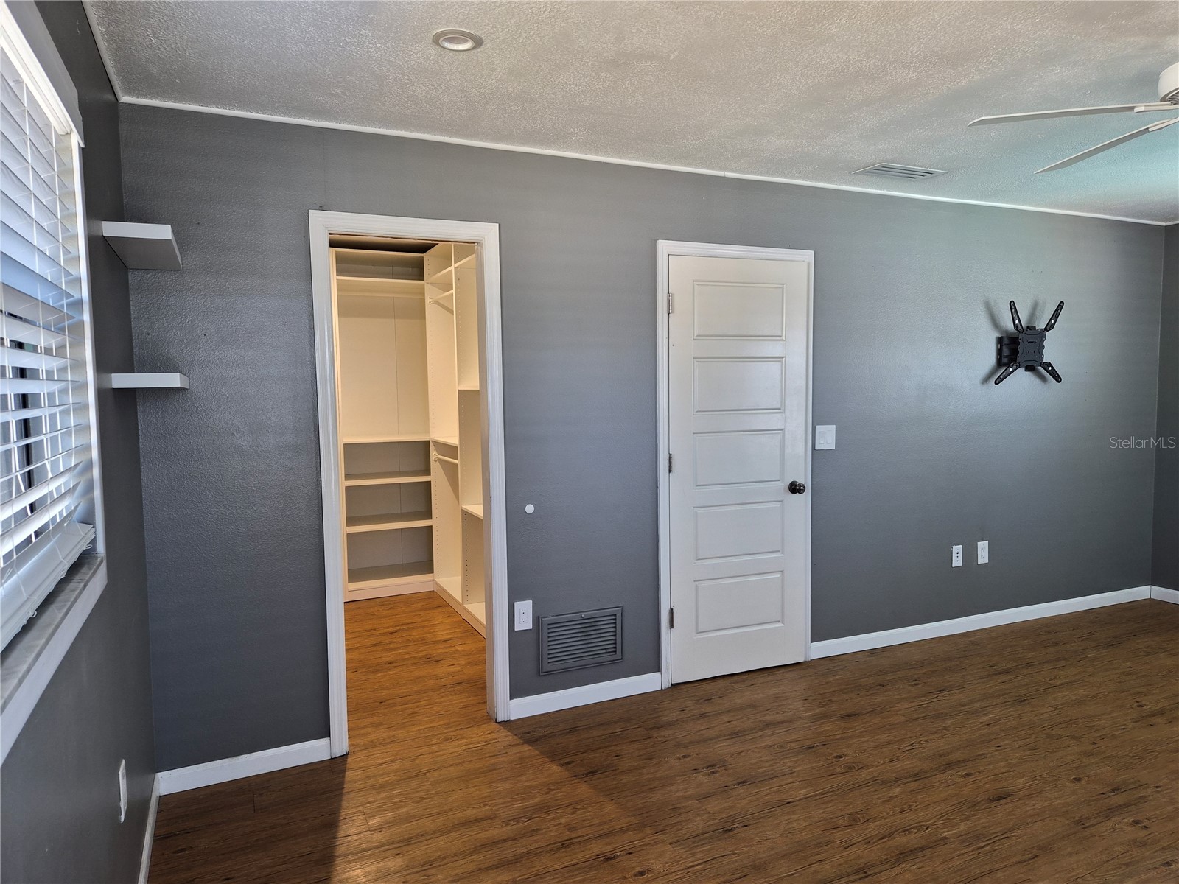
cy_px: 442
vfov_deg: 58.9
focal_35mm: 23
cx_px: 590
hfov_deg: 73.9
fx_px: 783
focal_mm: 5.4
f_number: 1.8
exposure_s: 1/56
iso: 160
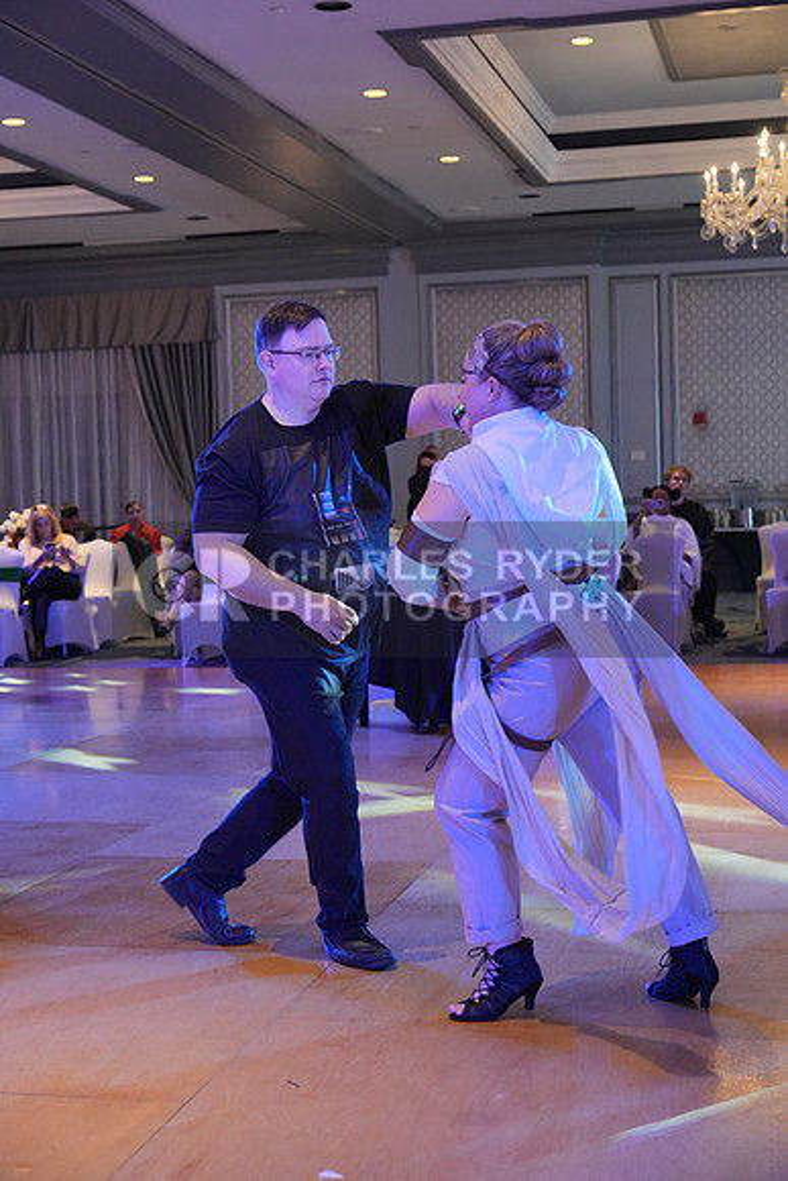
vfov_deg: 35.6
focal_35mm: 56
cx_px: 394
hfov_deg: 24.2
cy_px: 590
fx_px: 1837
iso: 3200
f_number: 4
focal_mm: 56
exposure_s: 1/200
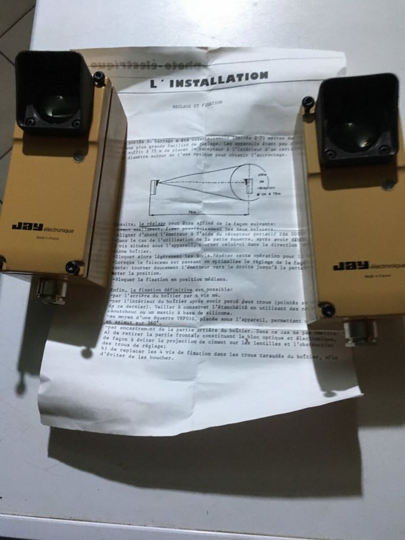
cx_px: 202
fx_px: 452
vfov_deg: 61.7
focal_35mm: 29
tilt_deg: -77.1
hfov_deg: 48.2
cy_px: 270
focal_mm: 4.15
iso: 160
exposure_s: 1/33
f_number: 2.2
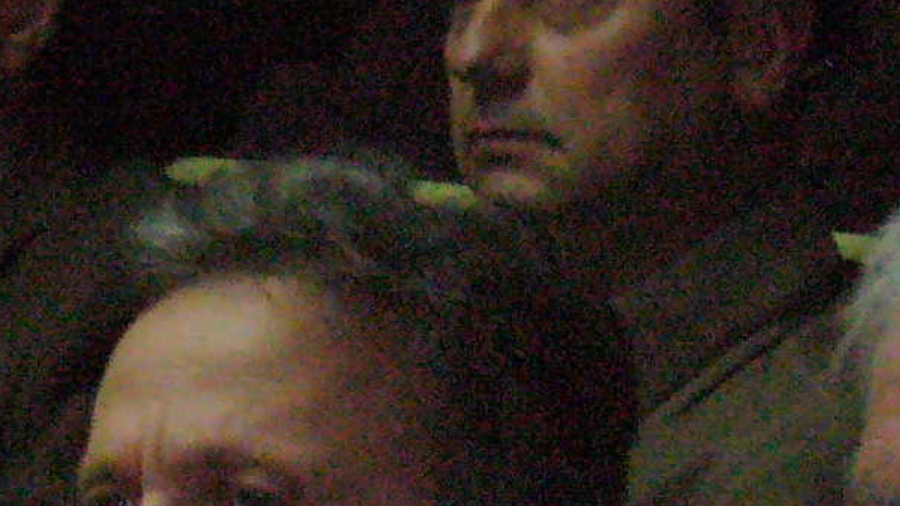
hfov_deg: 4.0
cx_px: -85
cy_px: 142
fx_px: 12742
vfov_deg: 2.3
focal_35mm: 534
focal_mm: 17.4
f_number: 5
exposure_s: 1/8
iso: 400
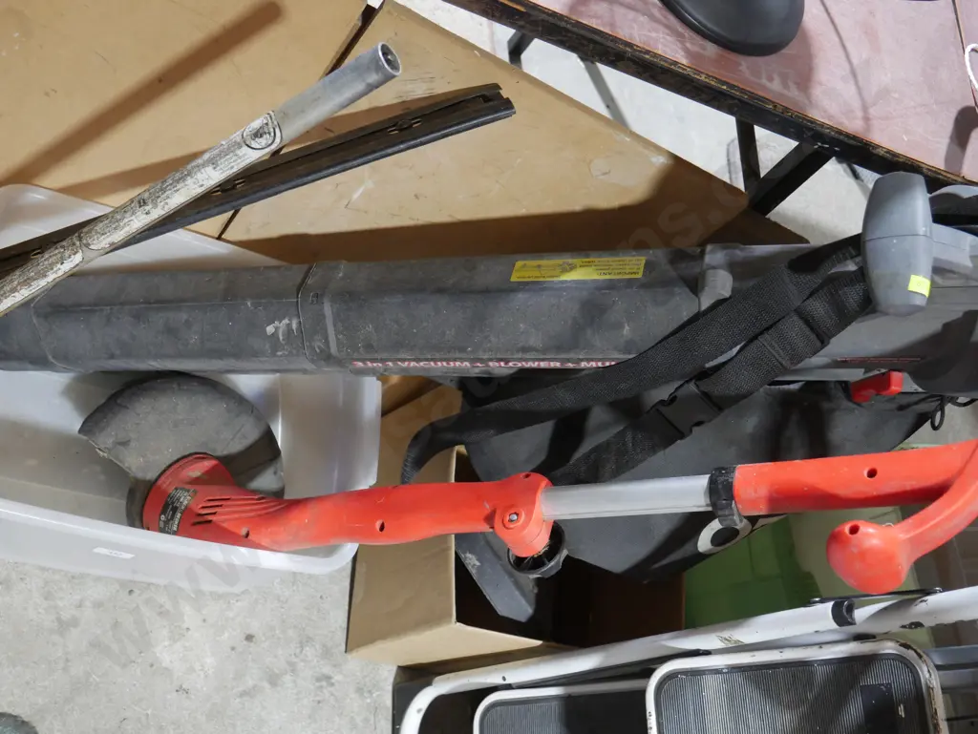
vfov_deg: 36.0
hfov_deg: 46.8
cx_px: 489
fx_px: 1131
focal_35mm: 40
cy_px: 367
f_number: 4.5
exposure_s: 1/60
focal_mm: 20
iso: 1600
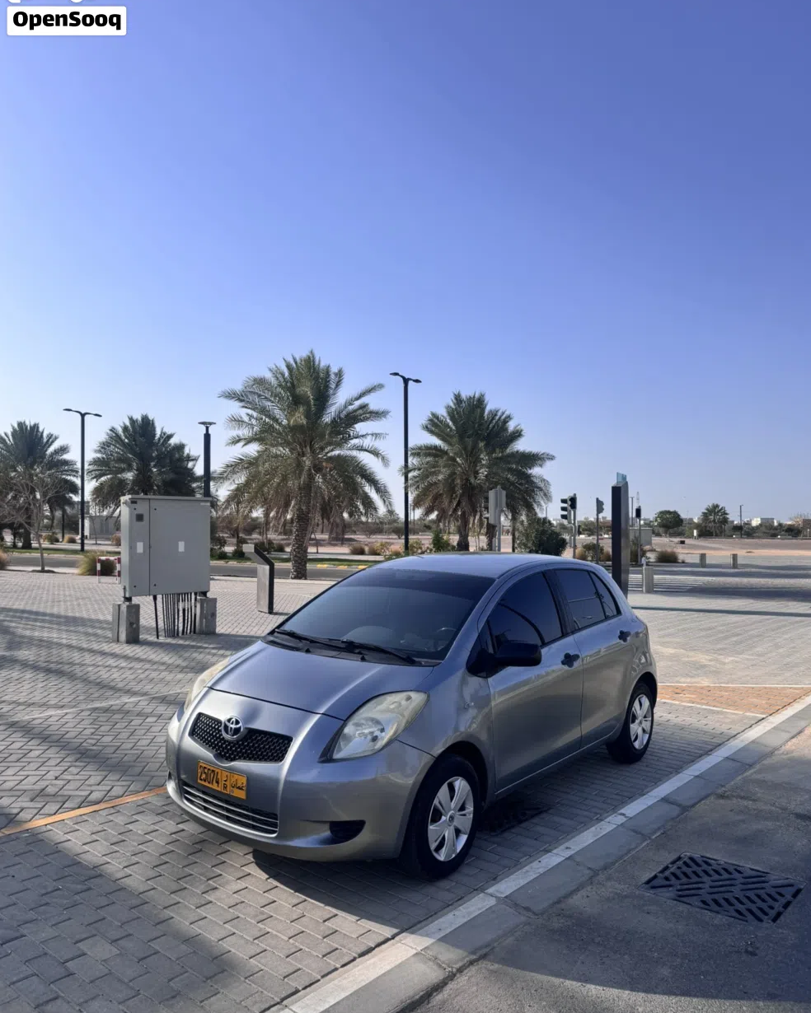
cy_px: 518
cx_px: 409
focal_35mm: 26
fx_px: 780
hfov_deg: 54.9
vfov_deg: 66.0
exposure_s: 1/1923
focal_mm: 6.76
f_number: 1.78
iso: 80
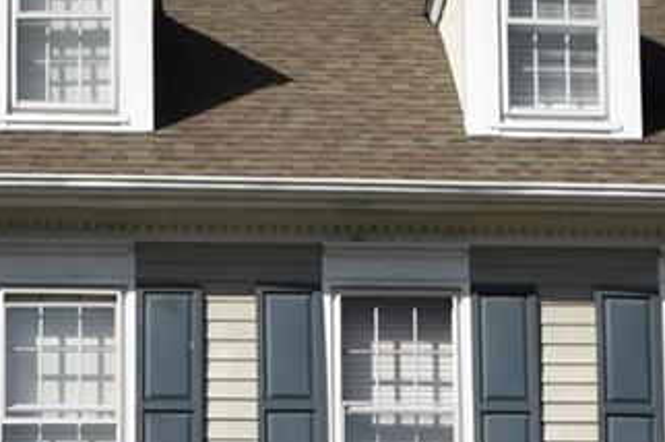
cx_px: 376
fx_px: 3525
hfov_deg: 10.8
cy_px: 908
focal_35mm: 191
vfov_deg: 6.9
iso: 100
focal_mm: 20
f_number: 10
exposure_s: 1/200
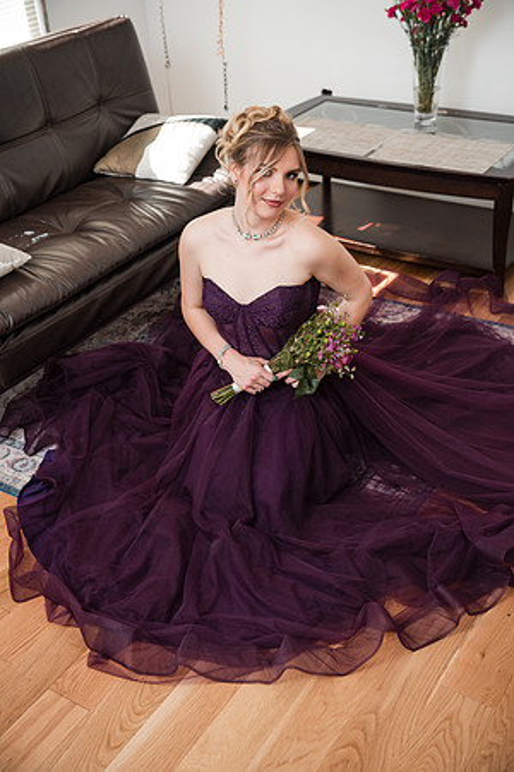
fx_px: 985
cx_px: 257
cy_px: 386
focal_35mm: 46
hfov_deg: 29.2
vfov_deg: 42.7
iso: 1000
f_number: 3.2
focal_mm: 46
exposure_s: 1/250
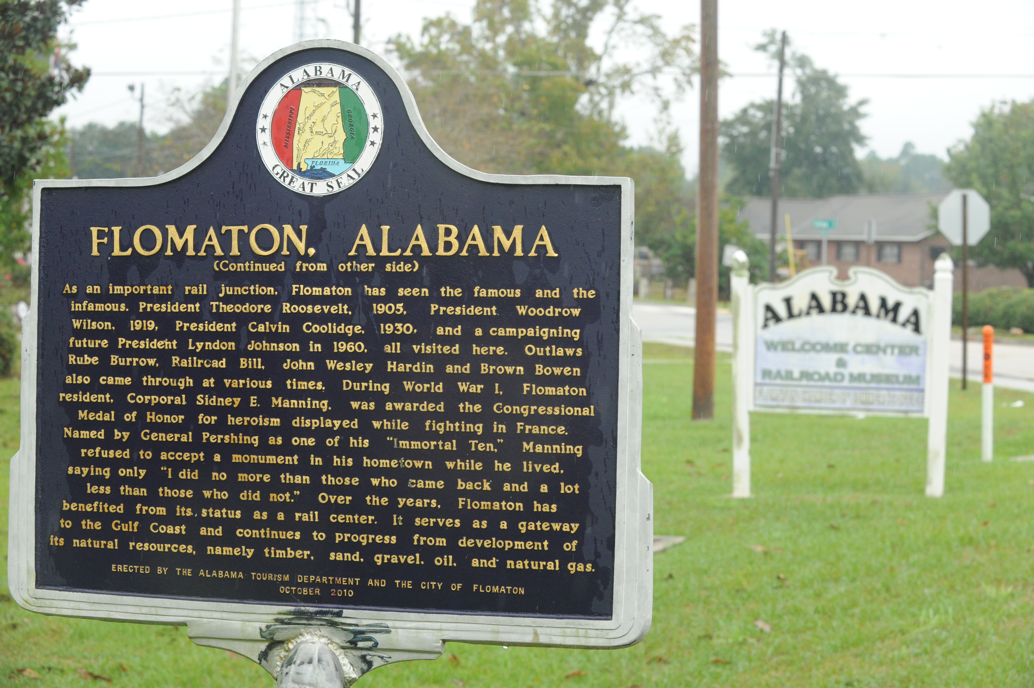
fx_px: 2296
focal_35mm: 80
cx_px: 517
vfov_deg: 17.0
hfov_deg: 25.4
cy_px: 344
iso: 3200
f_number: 9
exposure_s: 1/320
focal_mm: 80
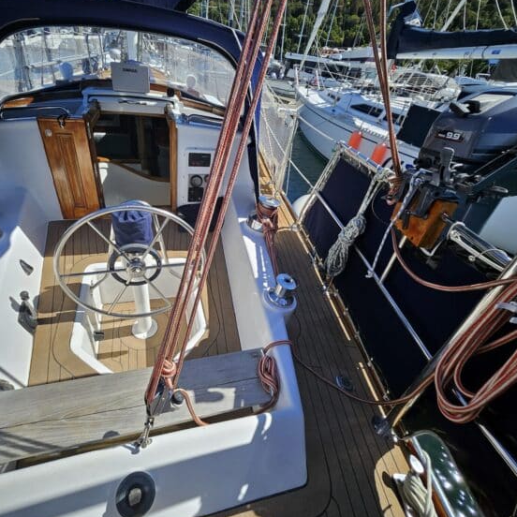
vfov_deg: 87.4
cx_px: 225
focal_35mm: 16
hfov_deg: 87.0
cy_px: 257
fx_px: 270
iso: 32
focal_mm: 1.7
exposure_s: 1/1300
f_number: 2.2
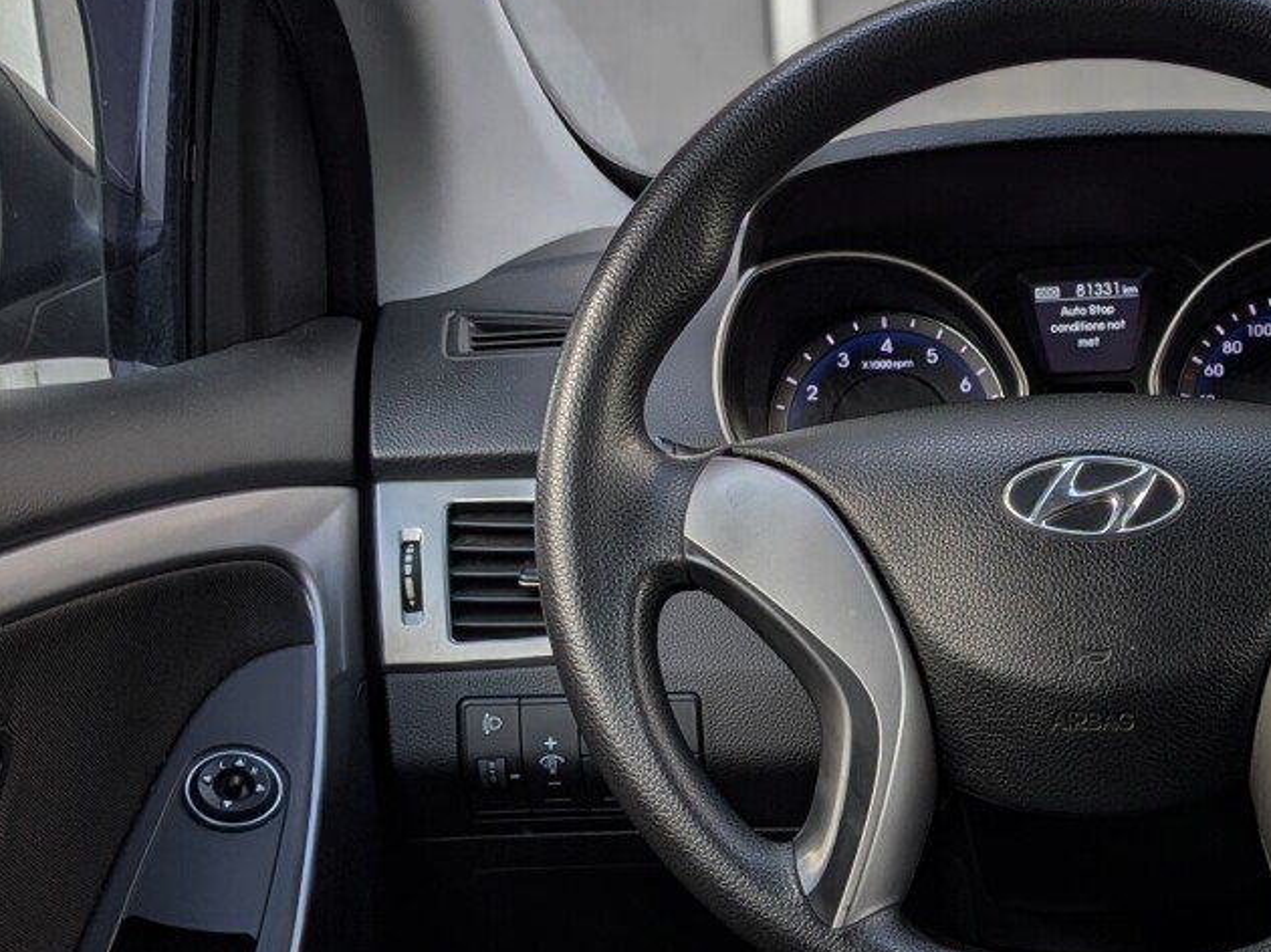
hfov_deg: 30.6
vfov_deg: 23.8
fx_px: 2239
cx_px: 1095
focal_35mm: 61
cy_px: 700
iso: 30
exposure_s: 1/196
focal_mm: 4.53
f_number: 1.7
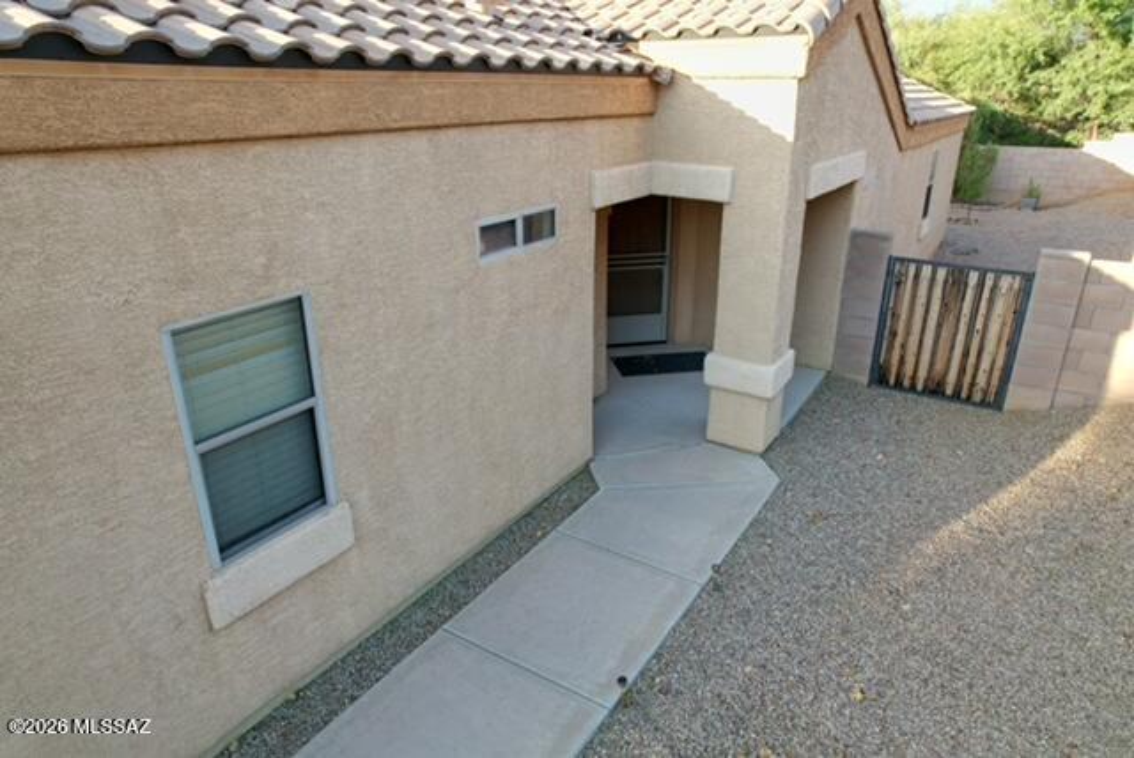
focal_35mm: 22
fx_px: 694
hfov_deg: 78.5
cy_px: 379
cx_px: 567
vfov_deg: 57.3
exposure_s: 1/30
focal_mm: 8.38
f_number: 2.8
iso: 100
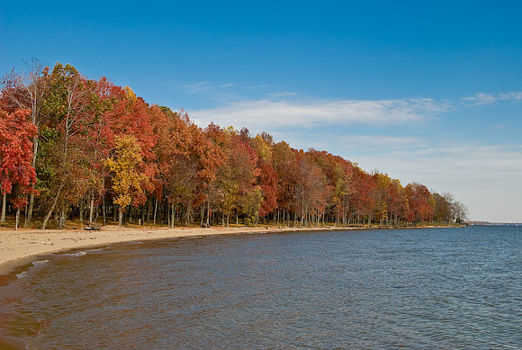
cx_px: 261
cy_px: 175
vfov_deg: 31.0
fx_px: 632
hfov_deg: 44.9
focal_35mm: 44
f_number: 9
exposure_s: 1/320
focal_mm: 29
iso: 200
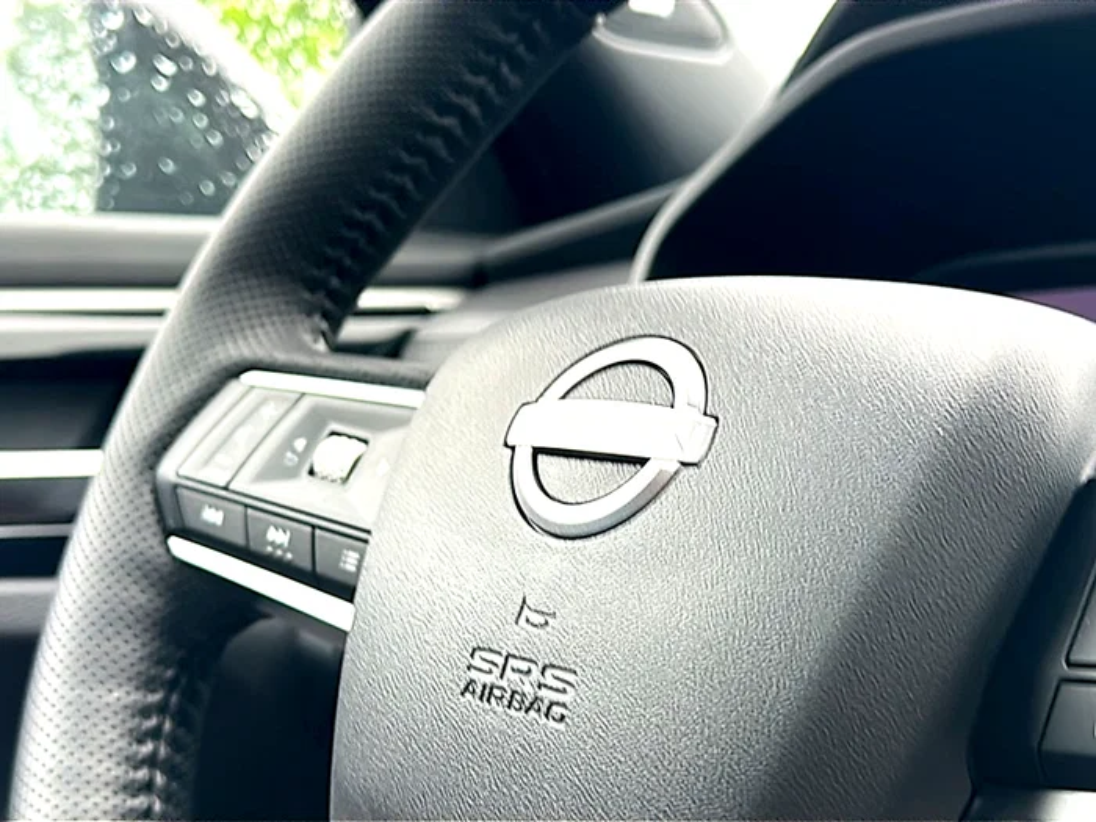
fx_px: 1298
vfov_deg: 35.1
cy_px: 411
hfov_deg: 45.8
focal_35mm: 41
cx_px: 548
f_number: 1.78
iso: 64
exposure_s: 1/50
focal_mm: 6.86
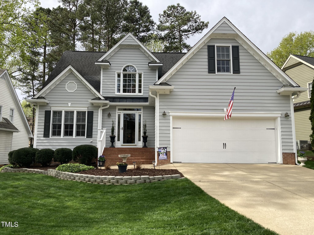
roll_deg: -0.6
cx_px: 157
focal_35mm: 28
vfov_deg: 49.7
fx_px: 254
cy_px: 118
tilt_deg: +6.9
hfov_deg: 63.4
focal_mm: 3.99
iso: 20
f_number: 1.8
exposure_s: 1/1473
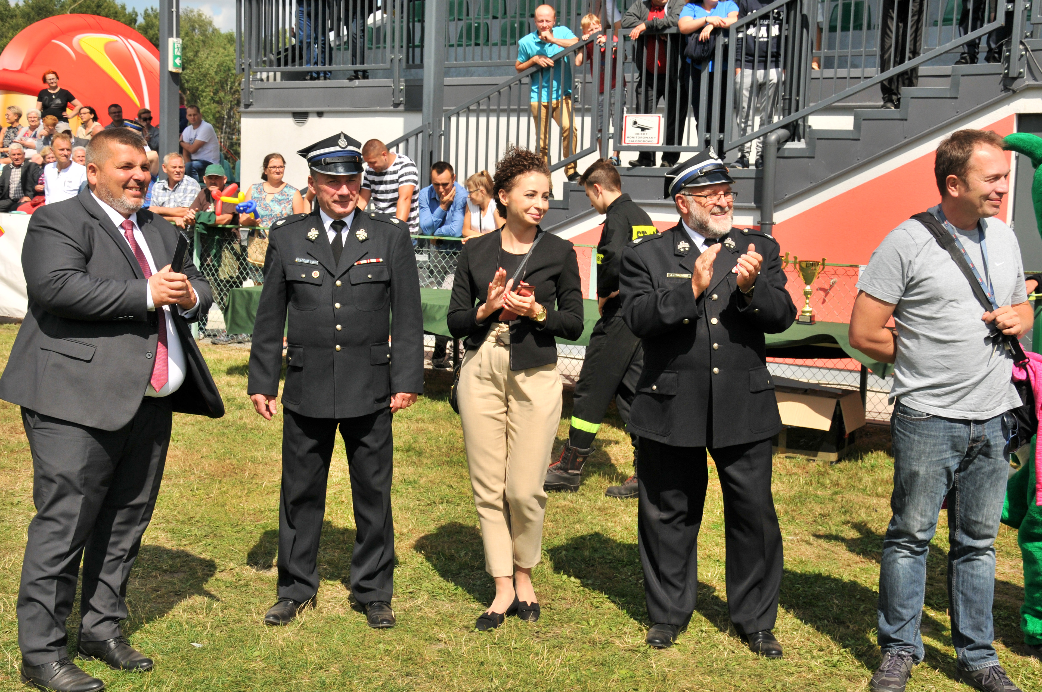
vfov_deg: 28.6
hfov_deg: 42.0
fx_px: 1359
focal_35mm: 47
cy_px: 312
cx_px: 514
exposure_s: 1/1000
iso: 250
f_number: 7.1
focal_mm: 28
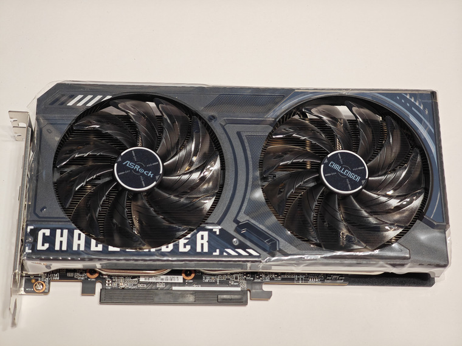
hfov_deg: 26.0
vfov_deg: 19.6
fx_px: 1001
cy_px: 173
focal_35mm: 75
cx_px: 231
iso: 320
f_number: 1.8
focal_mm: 12.28
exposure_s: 1/100
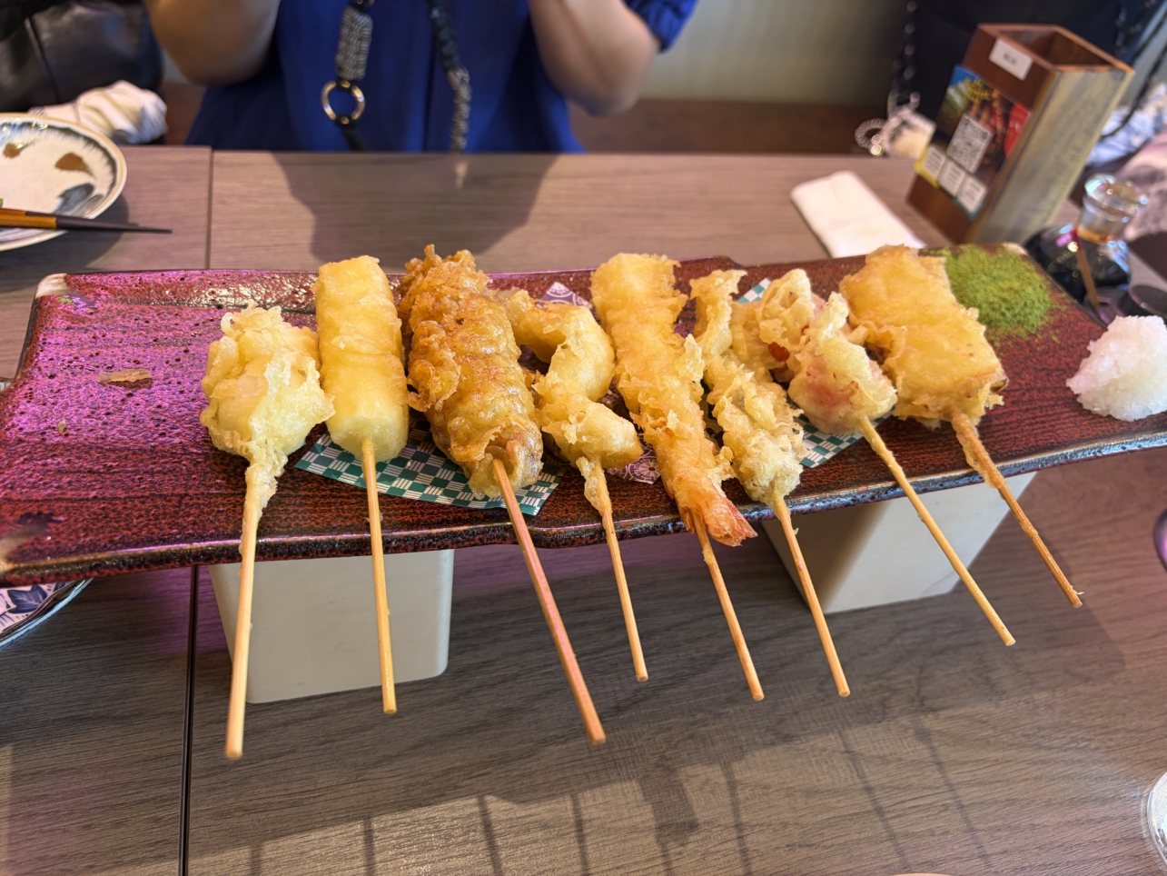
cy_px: 438
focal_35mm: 26
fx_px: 877
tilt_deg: -43.1
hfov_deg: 67.3
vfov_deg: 53.1
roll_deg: -11.0
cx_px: 584
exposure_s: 1/50
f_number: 1.6
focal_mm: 5.96
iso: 80
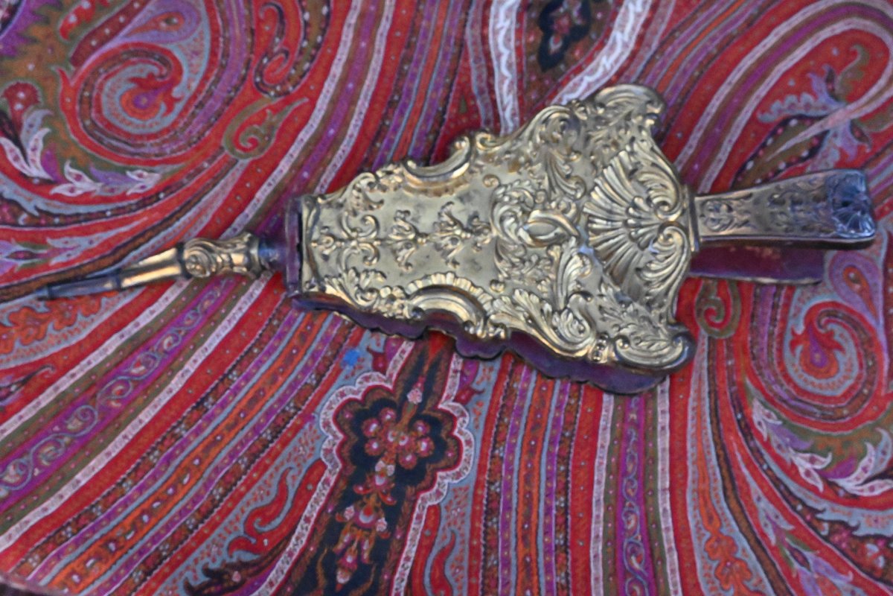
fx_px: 949
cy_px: 298
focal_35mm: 38
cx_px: 446
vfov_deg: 34.8
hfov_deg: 50.4
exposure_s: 1/4000
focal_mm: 25.5
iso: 18000
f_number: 6.3
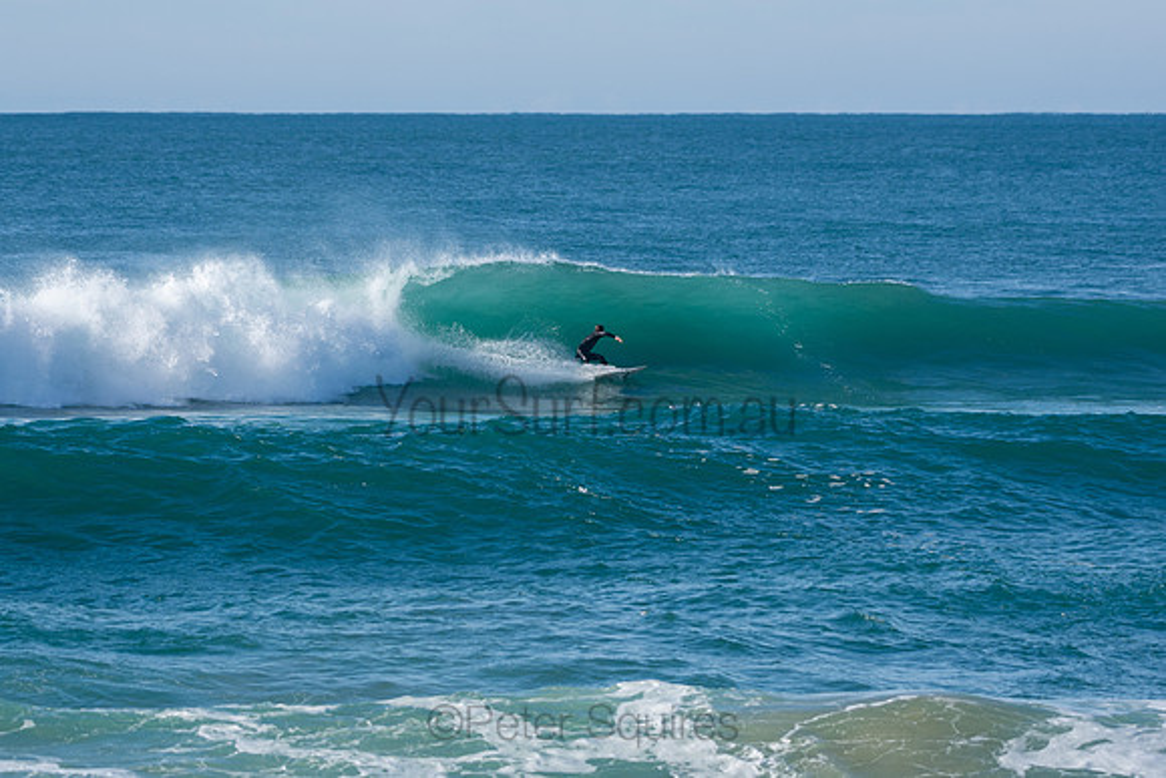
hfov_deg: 6.8
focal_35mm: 302
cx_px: 583
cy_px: 389
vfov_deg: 4.5
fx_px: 9798
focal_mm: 200
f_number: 5.6
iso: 220
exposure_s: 1/1000
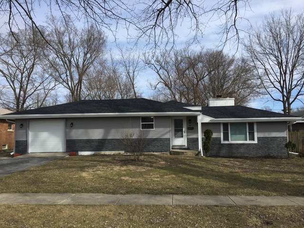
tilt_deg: +4.9
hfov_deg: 61.7
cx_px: 152
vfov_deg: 48.2
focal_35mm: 29
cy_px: 114
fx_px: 255
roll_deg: +0.6
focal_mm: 4.15
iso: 32
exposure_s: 1/1799
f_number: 2.2
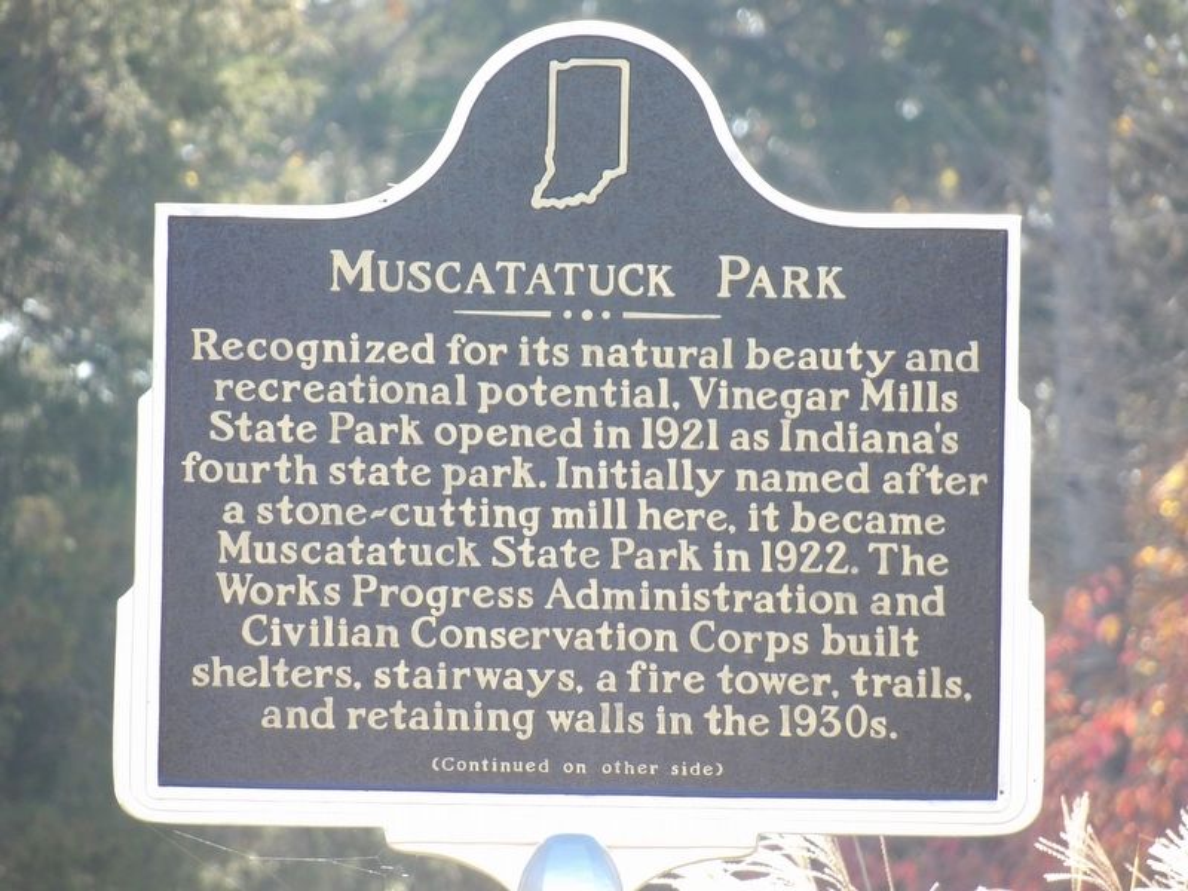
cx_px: 594
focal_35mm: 719
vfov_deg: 2.1
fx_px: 24676
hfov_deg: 2.8
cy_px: 446
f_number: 4.4
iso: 173
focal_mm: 128.9
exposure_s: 1/100
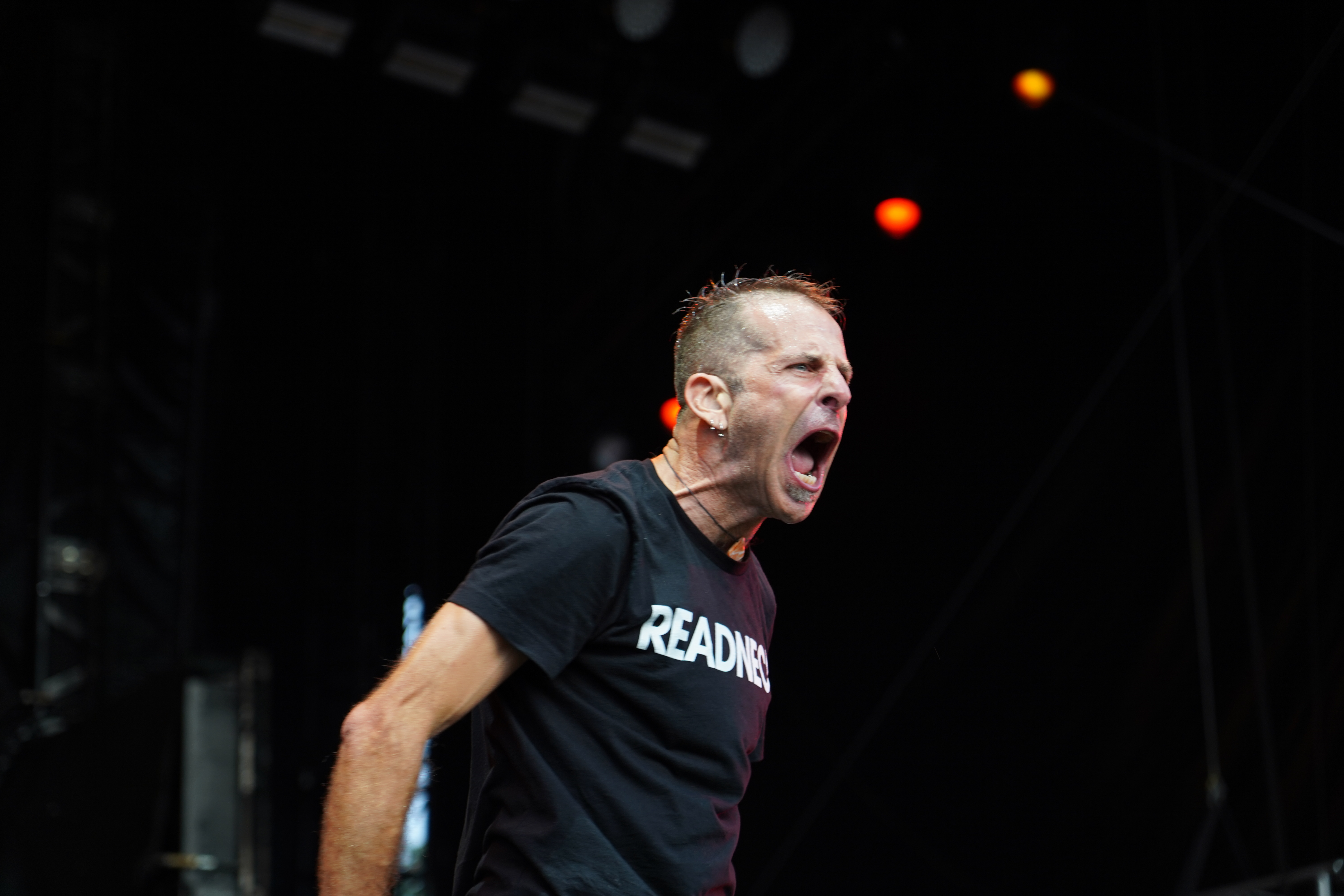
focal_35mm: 105
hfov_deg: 19.5
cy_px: 448
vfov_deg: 13.0
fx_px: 3920
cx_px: 672
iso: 400
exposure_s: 1/125
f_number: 4
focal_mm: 105
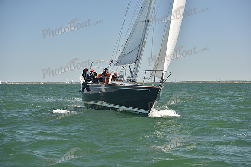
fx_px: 593
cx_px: 126
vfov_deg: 16.1
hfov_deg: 23.9
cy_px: 84
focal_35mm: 85
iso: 250
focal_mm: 85
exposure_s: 1/800
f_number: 4.5
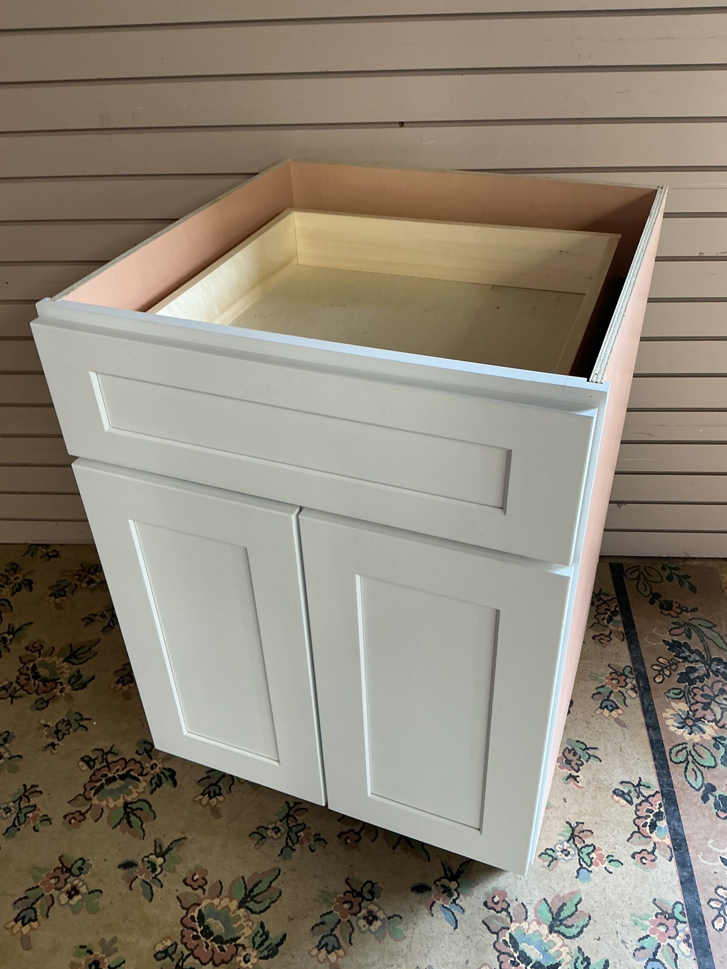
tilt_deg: -36.3
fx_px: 812
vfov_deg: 61.7
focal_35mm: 29
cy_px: 484
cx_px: 364
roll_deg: +3.9
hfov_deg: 48.2
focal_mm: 3
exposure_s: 1/60
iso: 50
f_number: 1.8
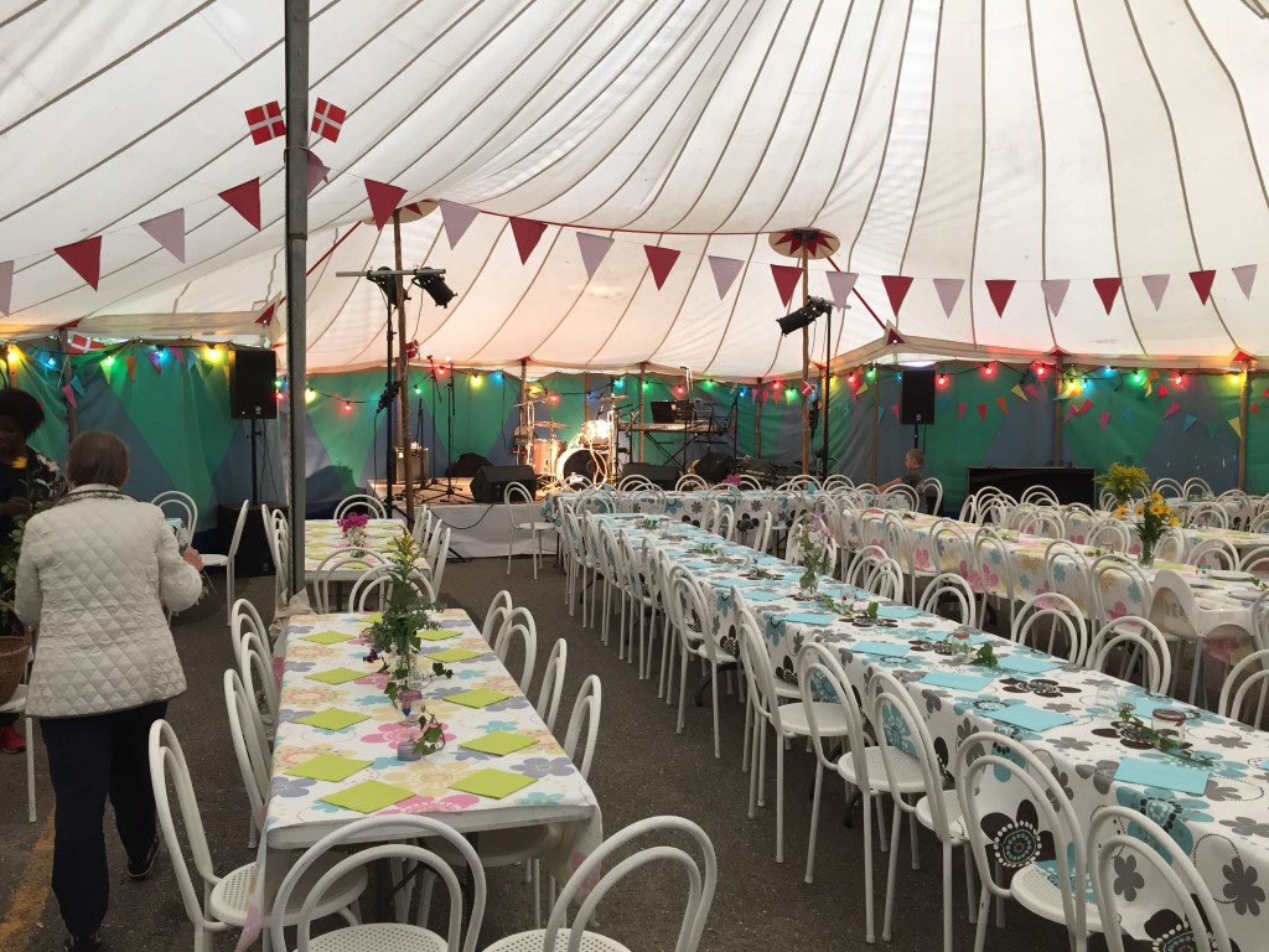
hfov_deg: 61.7
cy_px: 476
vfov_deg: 48.2
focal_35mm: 29
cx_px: 634
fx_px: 1063
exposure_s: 1/33
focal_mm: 4.15
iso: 100
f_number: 2.2
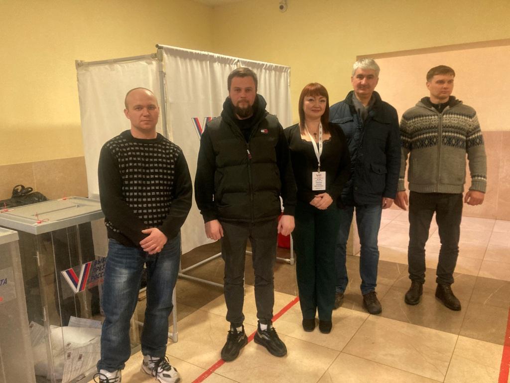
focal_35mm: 28
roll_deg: +1.2
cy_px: 192
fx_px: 413
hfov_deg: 63.4
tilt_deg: -9.8
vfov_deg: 49.7
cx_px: 255
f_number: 1.8
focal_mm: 3.99
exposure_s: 1/52
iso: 320
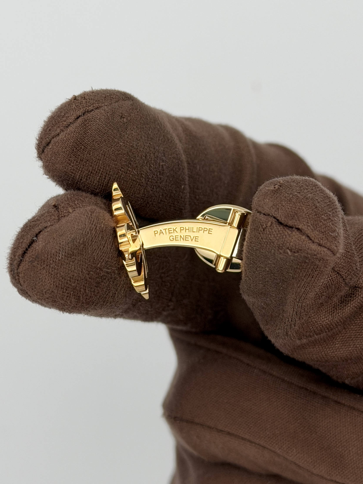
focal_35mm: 48
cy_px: 242
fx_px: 671
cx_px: 182
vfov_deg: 39.7
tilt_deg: -87.3
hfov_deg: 30.3
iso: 50
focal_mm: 6.76
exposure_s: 1/229
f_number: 1.78
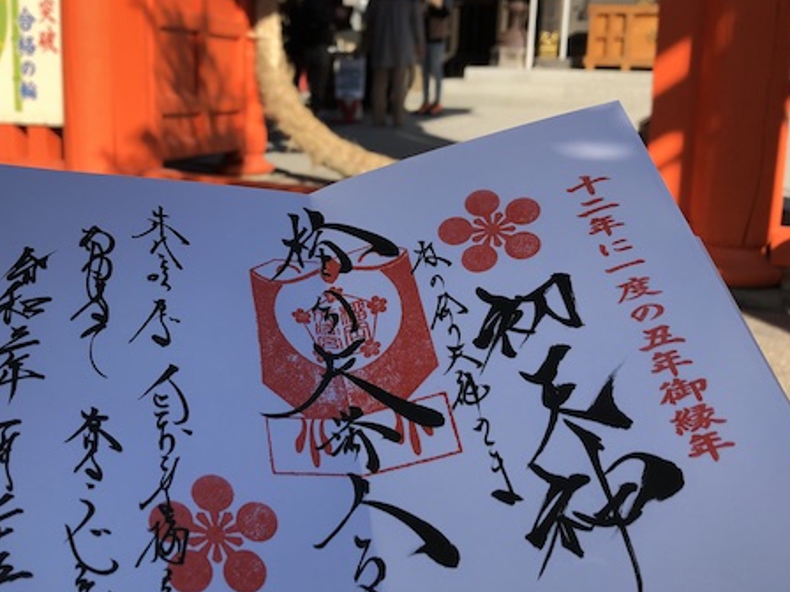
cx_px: 279
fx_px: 913
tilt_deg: -12.9
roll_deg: -1.0
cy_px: 241
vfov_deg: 35.9
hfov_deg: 46.2
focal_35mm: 40
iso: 20
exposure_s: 1/1245
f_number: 1.8
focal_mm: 4
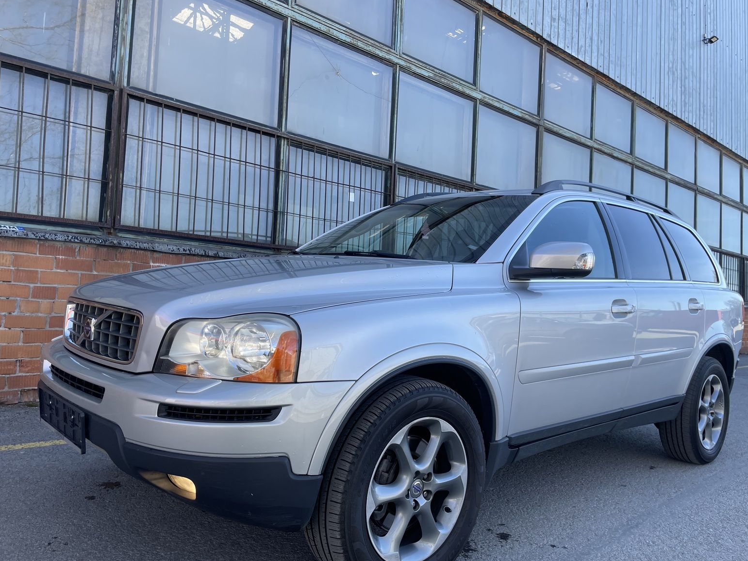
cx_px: 380
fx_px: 583
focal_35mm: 27
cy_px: 276
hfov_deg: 65.3
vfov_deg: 51.4
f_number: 1.6
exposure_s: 1/596
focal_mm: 4.2
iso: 32
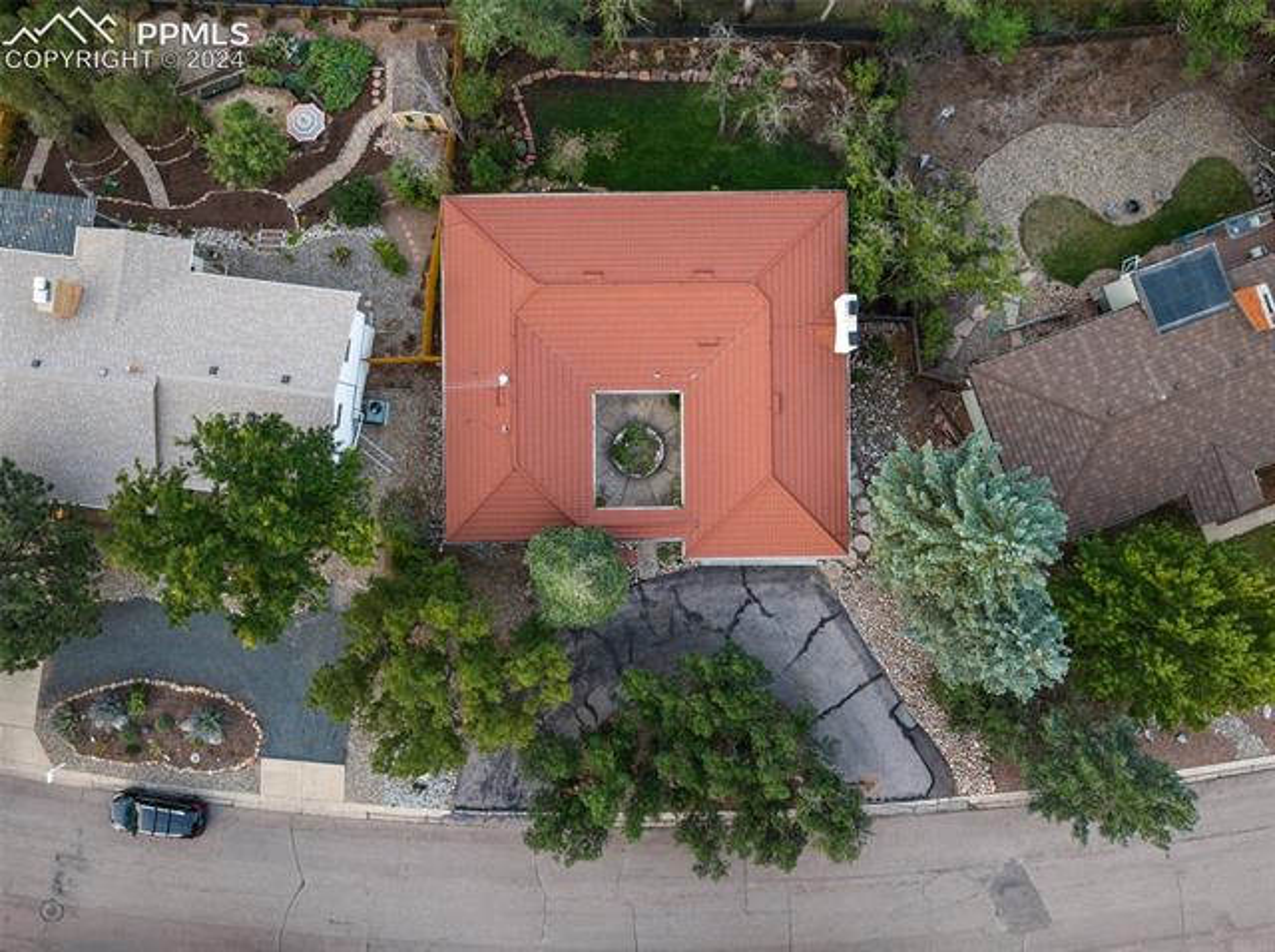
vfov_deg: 56.7
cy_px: 476
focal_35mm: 24
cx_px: 638
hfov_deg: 71.7
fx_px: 883
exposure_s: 1/15
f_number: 2.8
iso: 180
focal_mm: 12.29
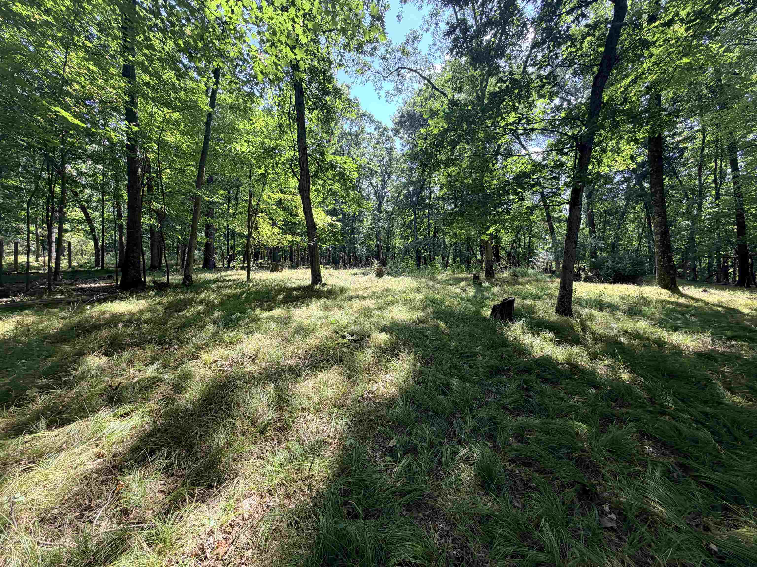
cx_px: 378
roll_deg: -0.7
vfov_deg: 85.7
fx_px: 306
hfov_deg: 102.1
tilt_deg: -0.8
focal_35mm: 14
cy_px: 284
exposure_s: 1/184
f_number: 2.2
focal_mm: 2.22
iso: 40
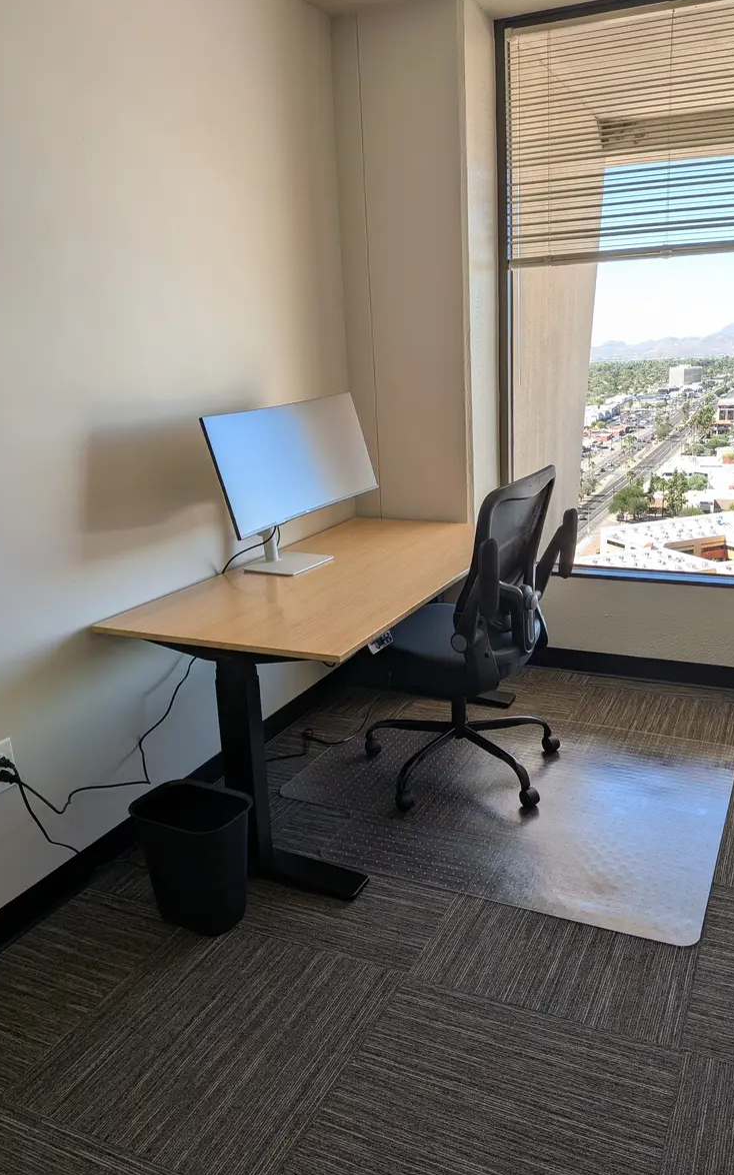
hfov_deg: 47.5
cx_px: 406
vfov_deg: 70.4
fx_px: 832
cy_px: 594
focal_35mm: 26
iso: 24
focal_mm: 4.53
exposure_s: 1/160
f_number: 1.7
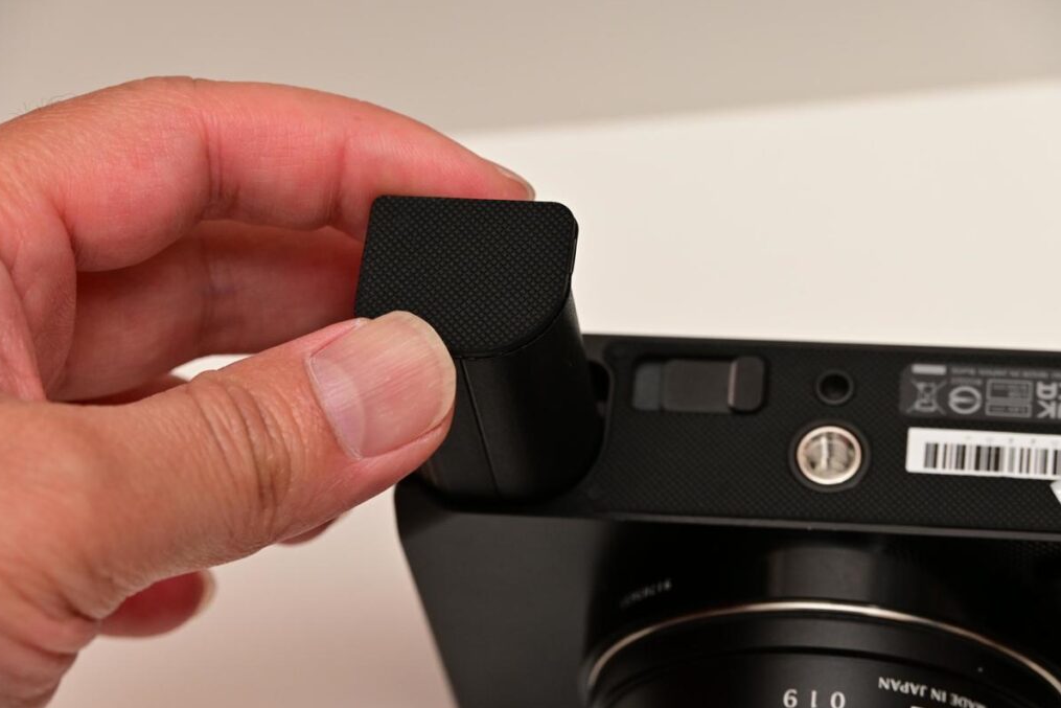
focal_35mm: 112
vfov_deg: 12.2
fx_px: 3301
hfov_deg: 18.3
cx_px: 527
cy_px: 355
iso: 800
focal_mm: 74
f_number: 8
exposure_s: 1/60
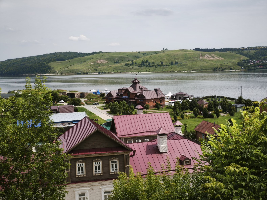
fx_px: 386
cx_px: 134
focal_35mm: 50
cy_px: 100
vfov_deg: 29.1
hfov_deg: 38.2
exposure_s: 1/611
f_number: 1.9
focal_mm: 7.1
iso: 50
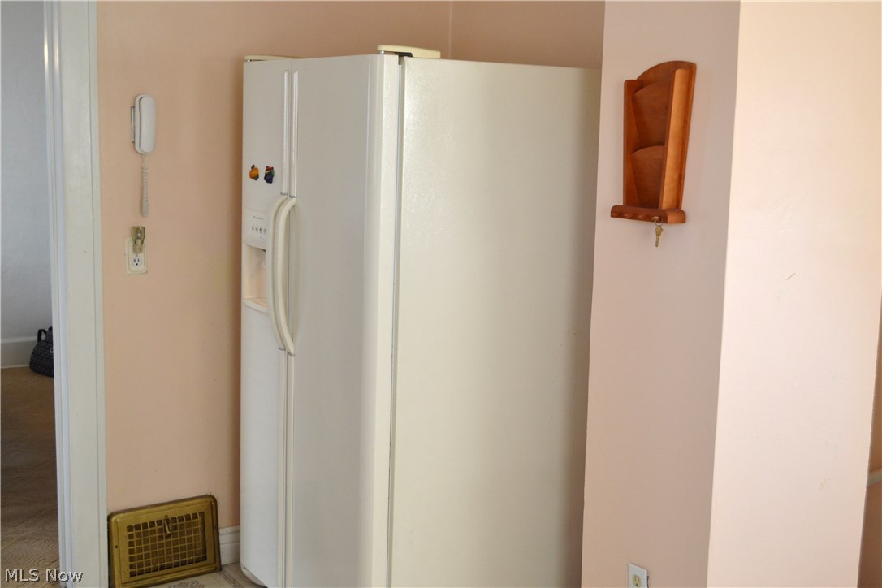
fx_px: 1102
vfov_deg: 29.9
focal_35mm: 45
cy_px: 294
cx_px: 441
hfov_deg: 43.6
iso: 400
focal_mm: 30
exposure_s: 1/80
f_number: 4.5
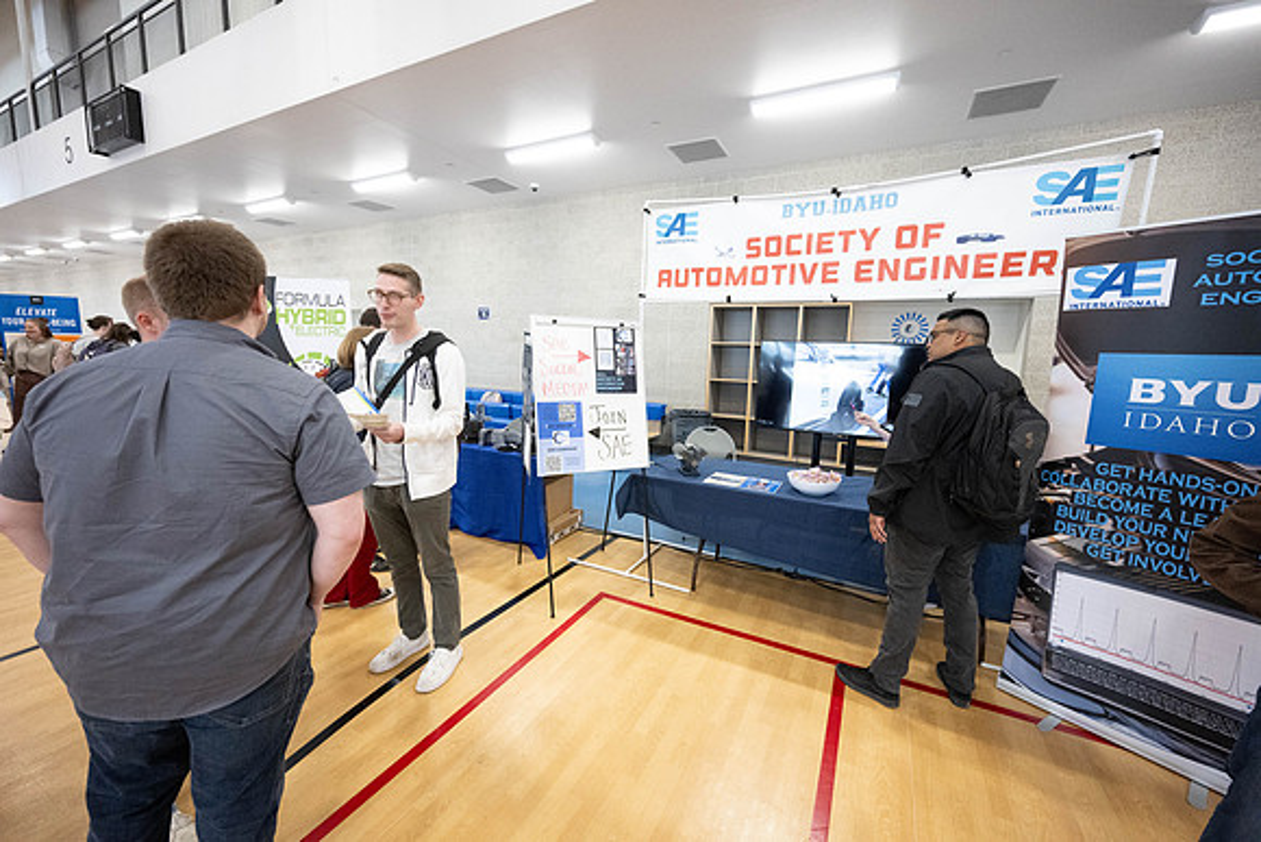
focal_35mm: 14
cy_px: 421
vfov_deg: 81.2
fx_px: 490
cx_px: 630
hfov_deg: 104.2
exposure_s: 1/320
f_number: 4
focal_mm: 14
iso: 5000
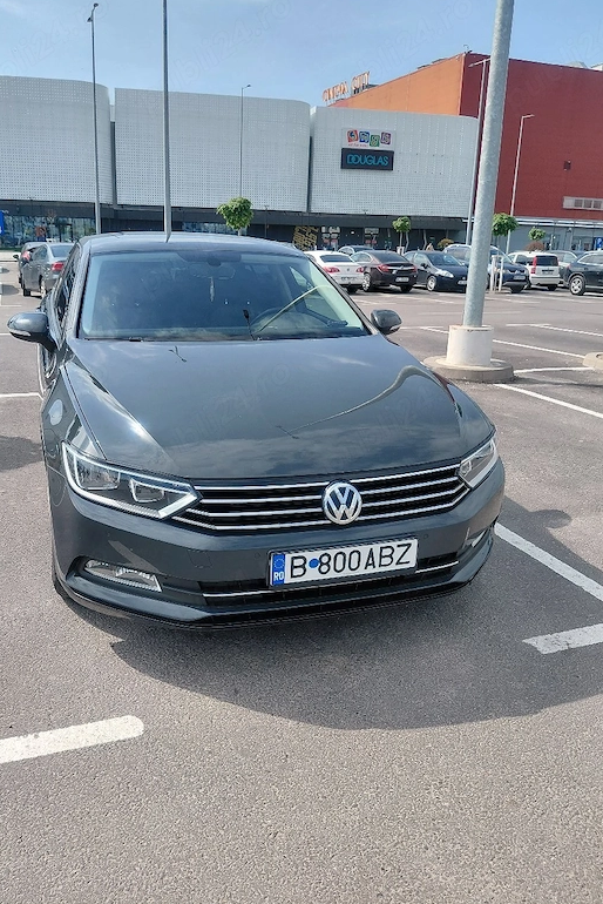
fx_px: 678
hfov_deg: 47.8
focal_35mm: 27
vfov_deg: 67.4
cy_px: 447
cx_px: 262
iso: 50
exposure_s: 1/1667
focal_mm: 4.69
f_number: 1.8
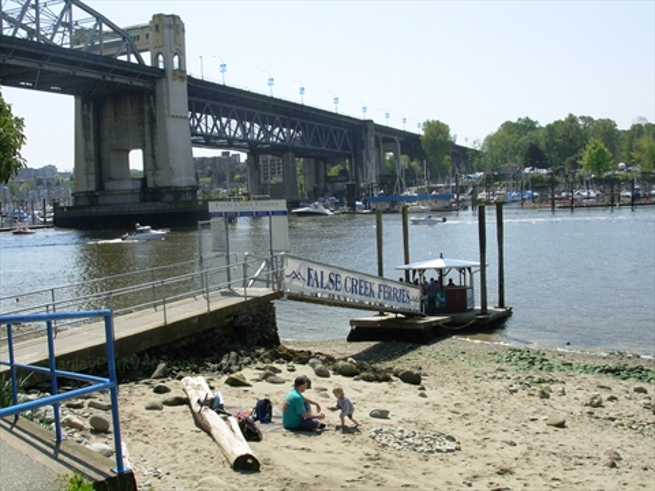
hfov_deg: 49.0
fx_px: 719
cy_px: 246
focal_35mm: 38
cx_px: 328
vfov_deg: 37.7
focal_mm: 6.3
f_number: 4.9
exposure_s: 1/384
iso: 50
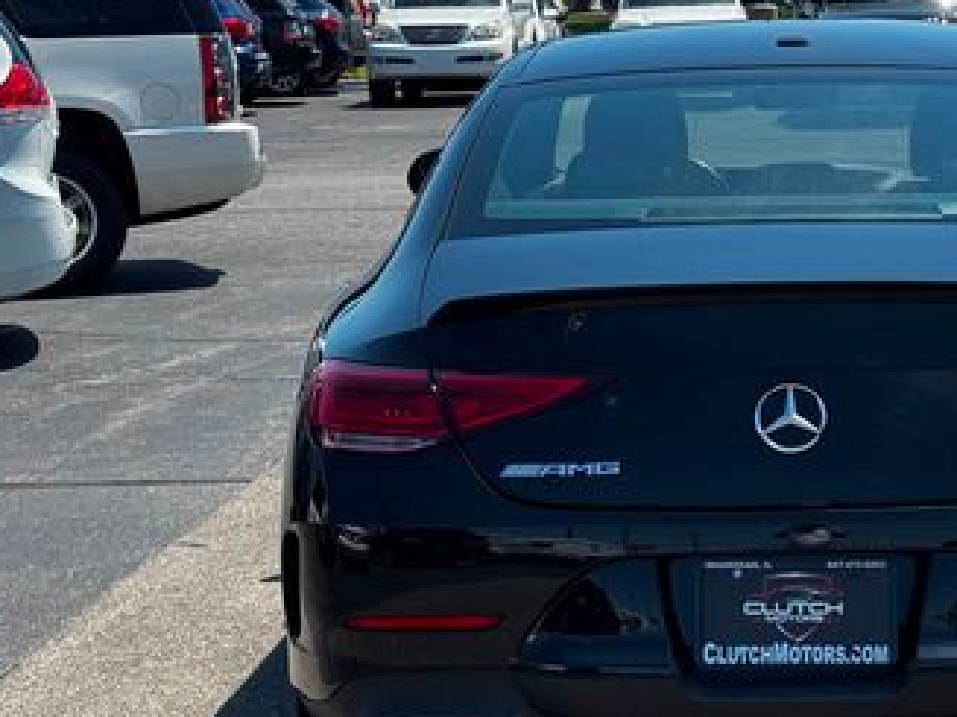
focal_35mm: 94
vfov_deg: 15.7
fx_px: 2598
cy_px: 378
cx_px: 849
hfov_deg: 20.5
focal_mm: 6.76
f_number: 1.78
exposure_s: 1/2513
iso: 64
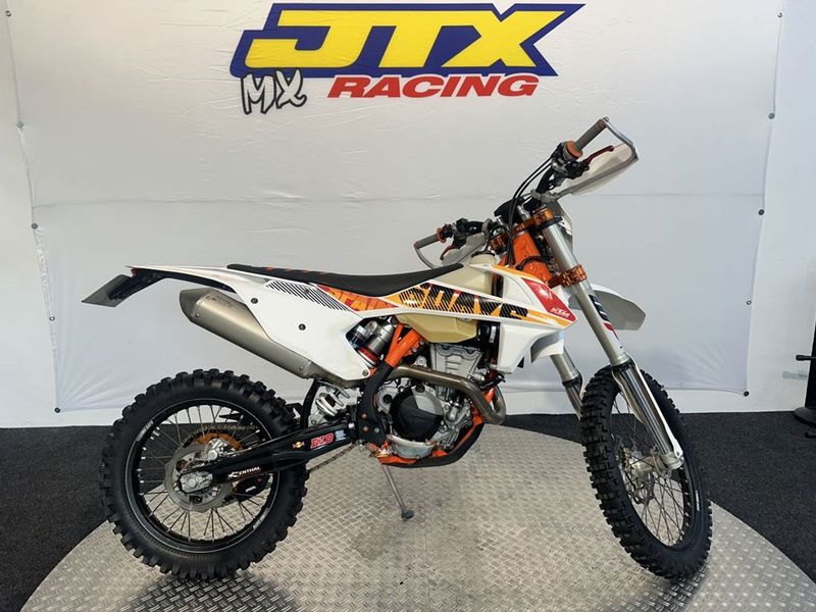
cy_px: 306
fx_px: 566
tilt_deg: -11.0
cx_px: 408
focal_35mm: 24
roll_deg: -0.4
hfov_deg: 71.6
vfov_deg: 56.8
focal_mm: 6.86
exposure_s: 1/111
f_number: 1.78
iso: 50
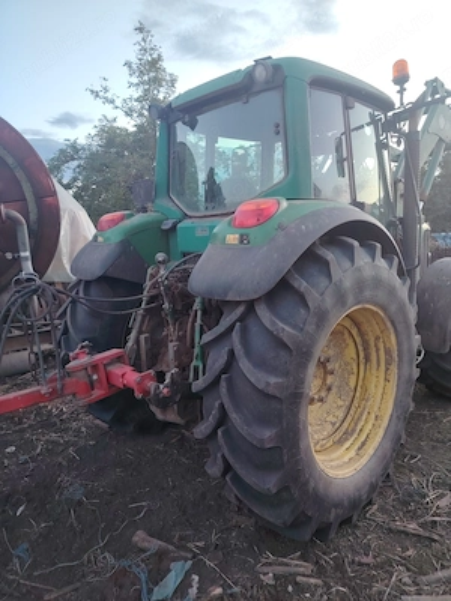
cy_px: 300
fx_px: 417
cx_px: 226
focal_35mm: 24
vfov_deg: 71.6
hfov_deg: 56.8
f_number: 1.75
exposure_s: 1/33.3
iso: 142
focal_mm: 5.25
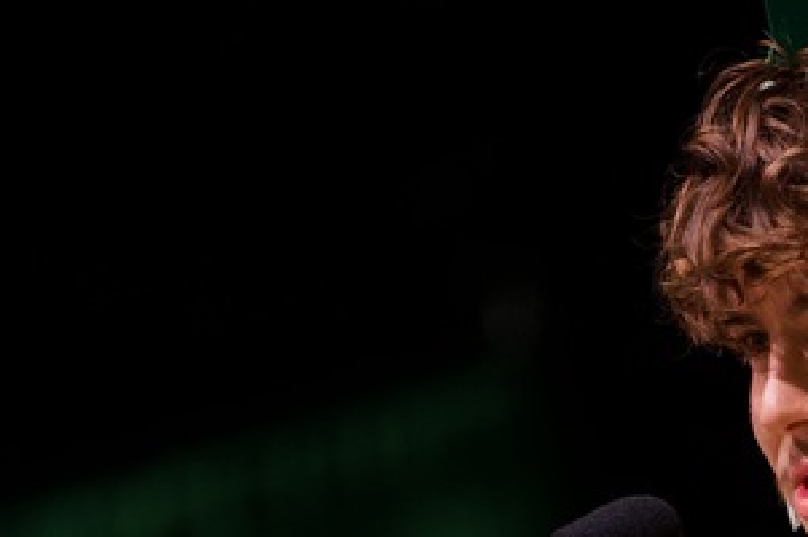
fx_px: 13743
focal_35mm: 613
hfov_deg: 3.4
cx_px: 870
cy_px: 648
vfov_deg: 2.2
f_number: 2.8
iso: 1600
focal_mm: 180
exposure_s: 1/640
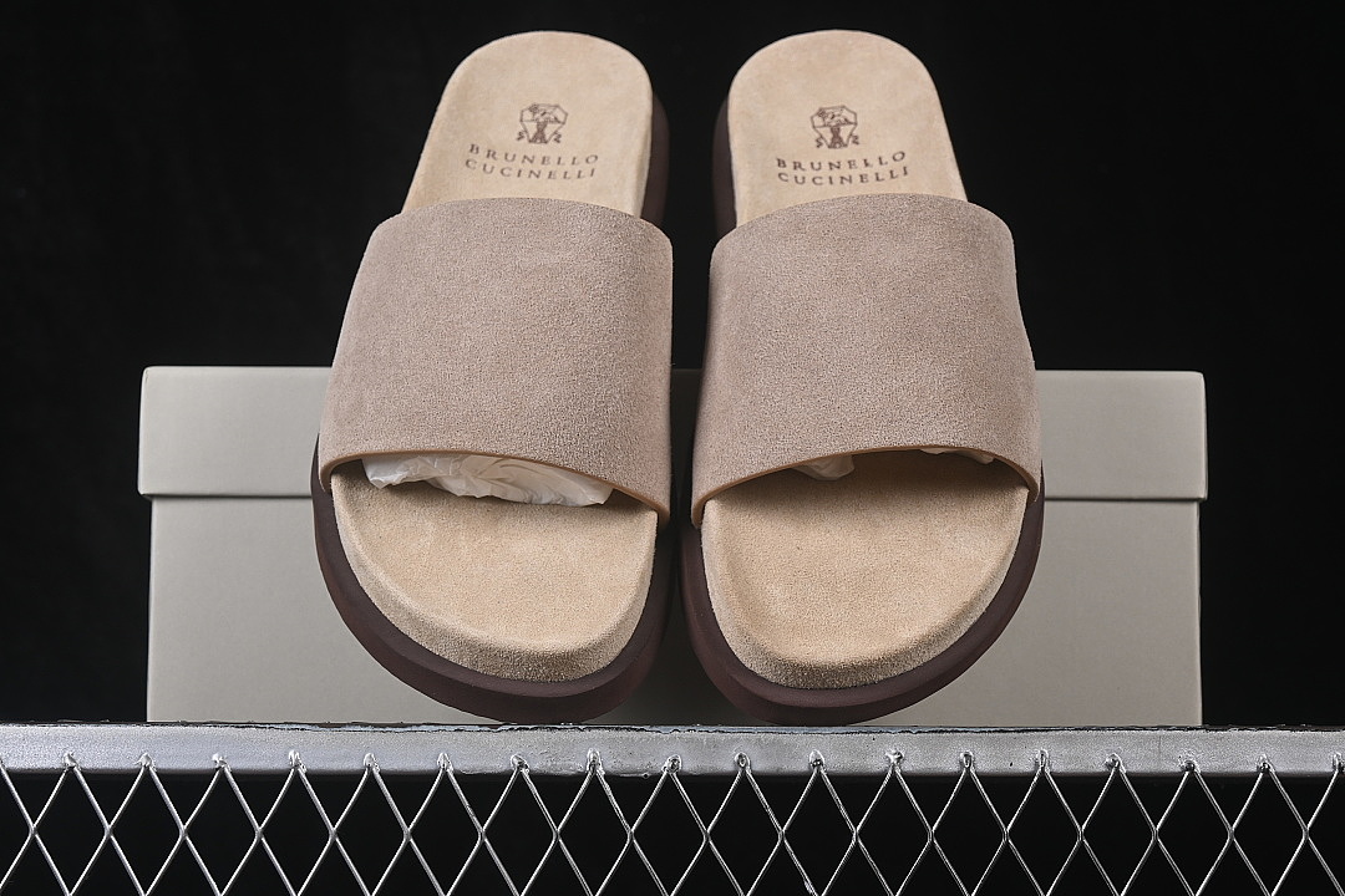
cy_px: 448
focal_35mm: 75
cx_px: 672
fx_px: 2802
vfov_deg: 18.2
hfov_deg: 27.0
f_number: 8
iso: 160
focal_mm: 50
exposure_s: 1/80
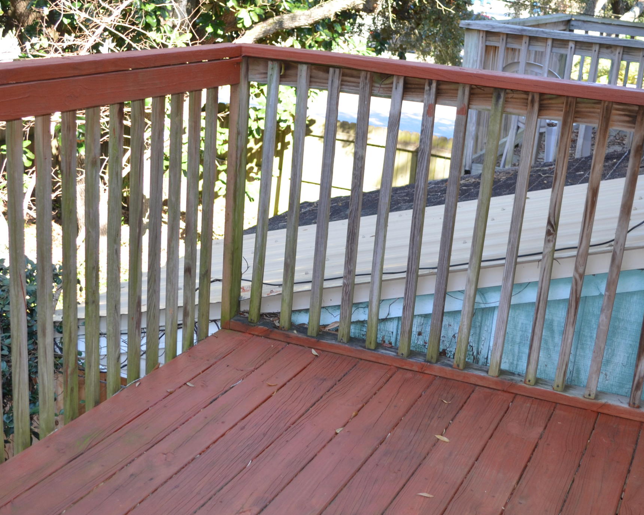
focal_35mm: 49
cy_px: 286
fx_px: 934
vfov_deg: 30.8
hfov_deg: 38.0
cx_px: 298
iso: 250
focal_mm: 20
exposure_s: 1/125
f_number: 3.8
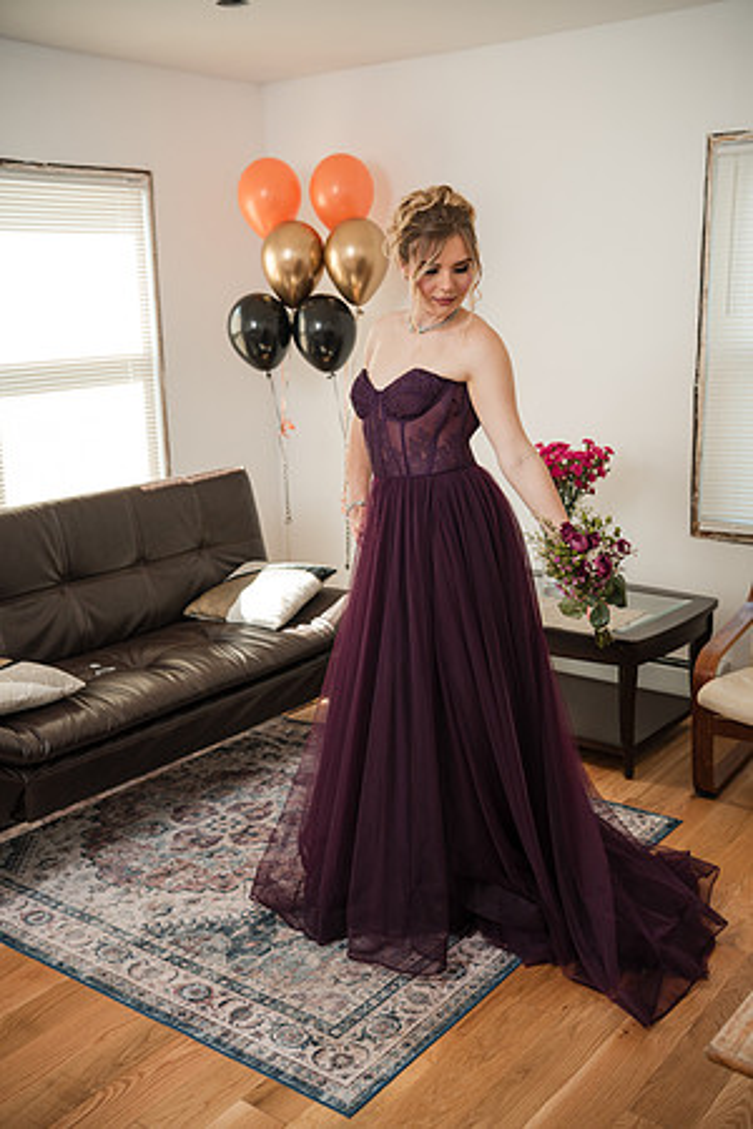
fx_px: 1161
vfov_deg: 51.9
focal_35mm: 37
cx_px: 376
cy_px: 564
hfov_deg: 35.9
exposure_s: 1/250
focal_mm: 37
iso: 640
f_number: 3.2
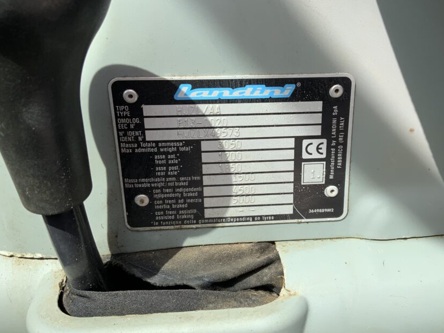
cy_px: 151
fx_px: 462
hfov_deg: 50.9
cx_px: 274
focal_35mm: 36
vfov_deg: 39.6
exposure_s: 1/439
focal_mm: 3
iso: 16
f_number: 1.8
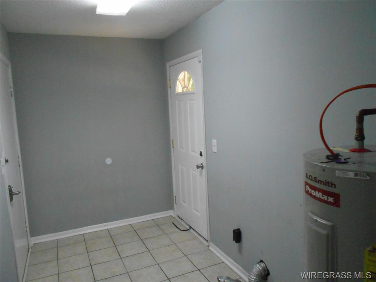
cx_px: 188
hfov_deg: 67.3
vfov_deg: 53.1
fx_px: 282
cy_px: 141
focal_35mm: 26
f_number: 3.2
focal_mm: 4.6
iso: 800
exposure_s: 1/160
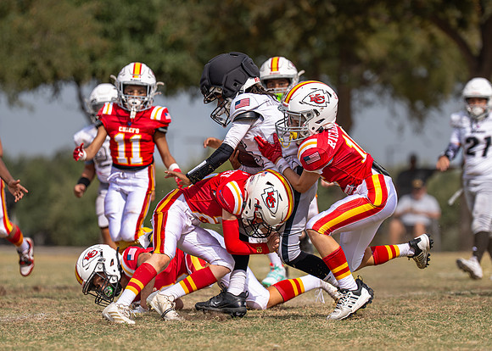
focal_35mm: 343
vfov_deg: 4.2
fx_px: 4787
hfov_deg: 5.9
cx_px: 293
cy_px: 167
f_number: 2.8
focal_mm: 170
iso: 160
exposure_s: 1/6400
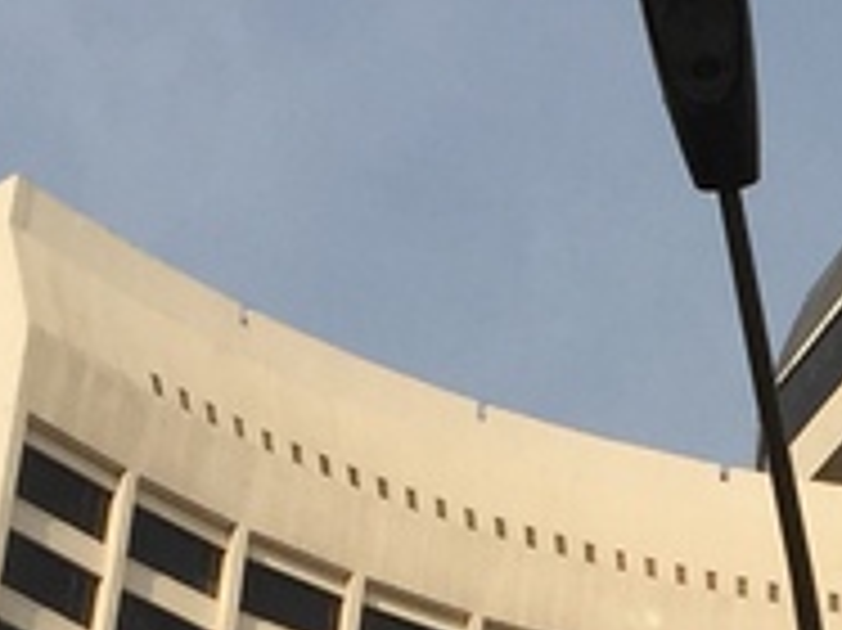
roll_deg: -2.3
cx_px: 1049
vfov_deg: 7.8
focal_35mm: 186
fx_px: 4521
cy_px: 1084
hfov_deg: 10.4
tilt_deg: +28.8
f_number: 2.2
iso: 32
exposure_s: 1/2639
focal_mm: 4.15
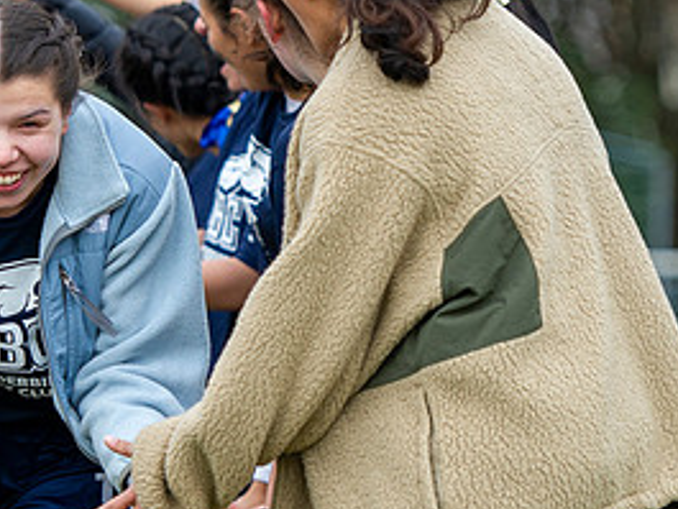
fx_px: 8308
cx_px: 23
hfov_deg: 4.7
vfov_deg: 3.5
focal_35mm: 424
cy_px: 148
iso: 400
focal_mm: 125
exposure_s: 1/1250
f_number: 2.8
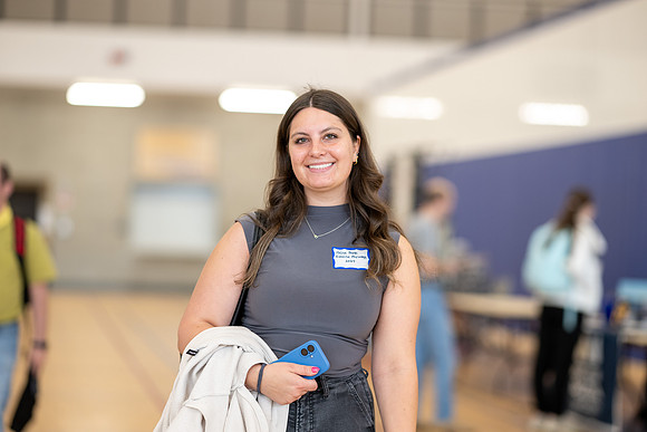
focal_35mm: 105
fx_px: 1887
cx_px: 324
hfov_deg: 19.5
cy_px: 216
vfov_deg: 13.0
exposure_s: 1/200
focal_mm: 105
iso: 800
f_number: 2
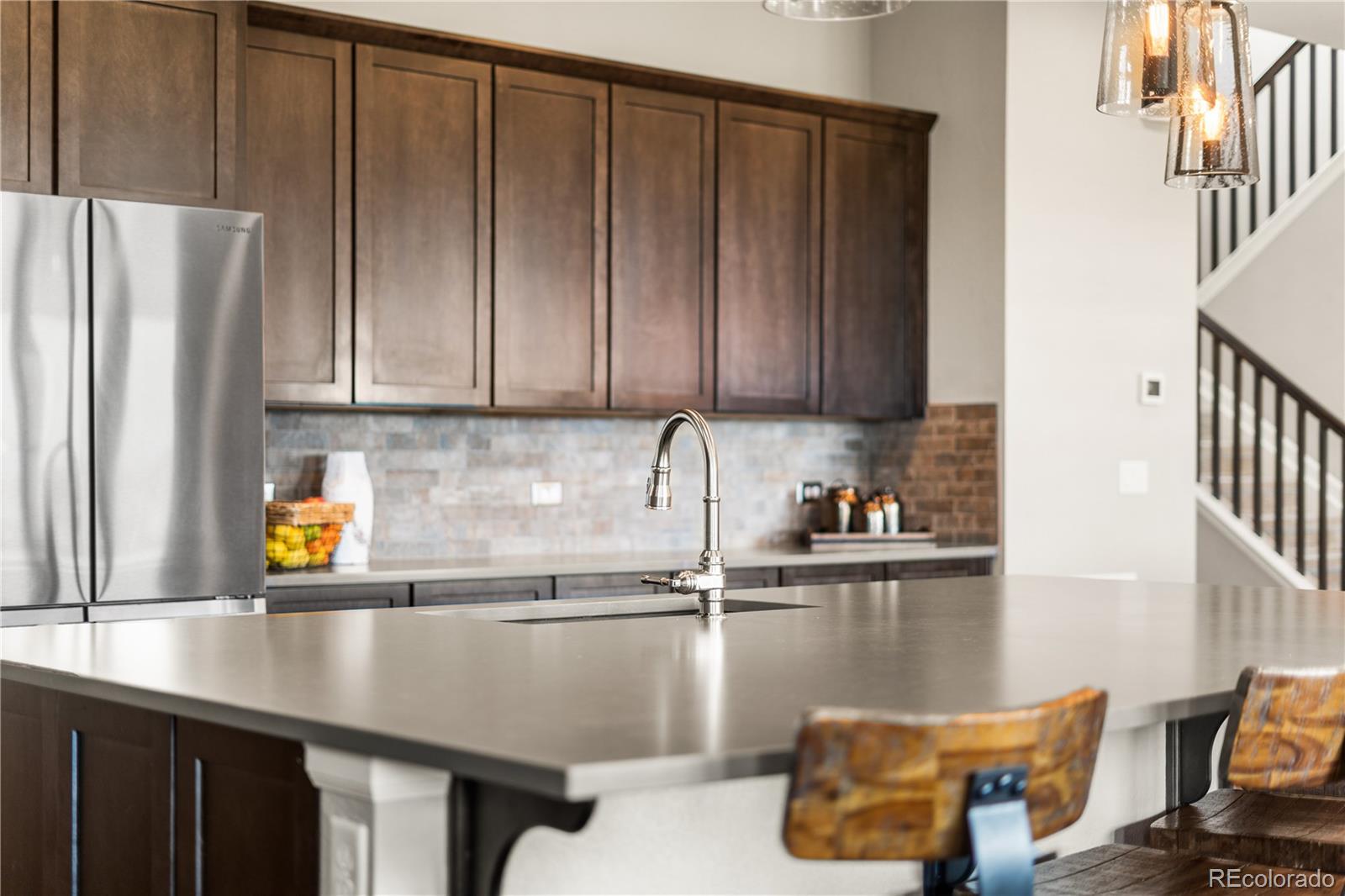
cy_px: 448
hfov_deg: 39.6
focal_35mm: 50
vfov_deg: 27.0
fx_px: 1868
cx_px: 672
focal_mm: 50
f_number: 1.8
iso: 160
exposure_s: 1/20
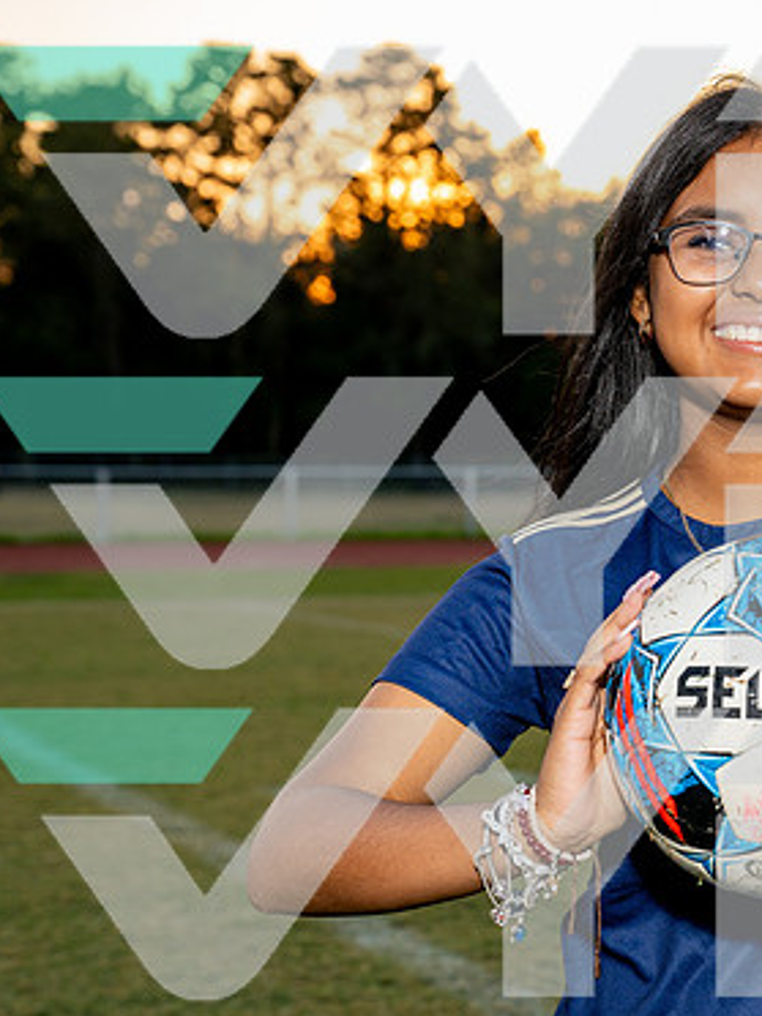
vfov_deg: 22.0
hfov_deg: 16.4
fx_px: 2612
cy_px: 523
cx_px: 672
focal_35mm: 89
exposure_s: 1/250
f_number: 5.6
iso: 500
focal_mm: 59
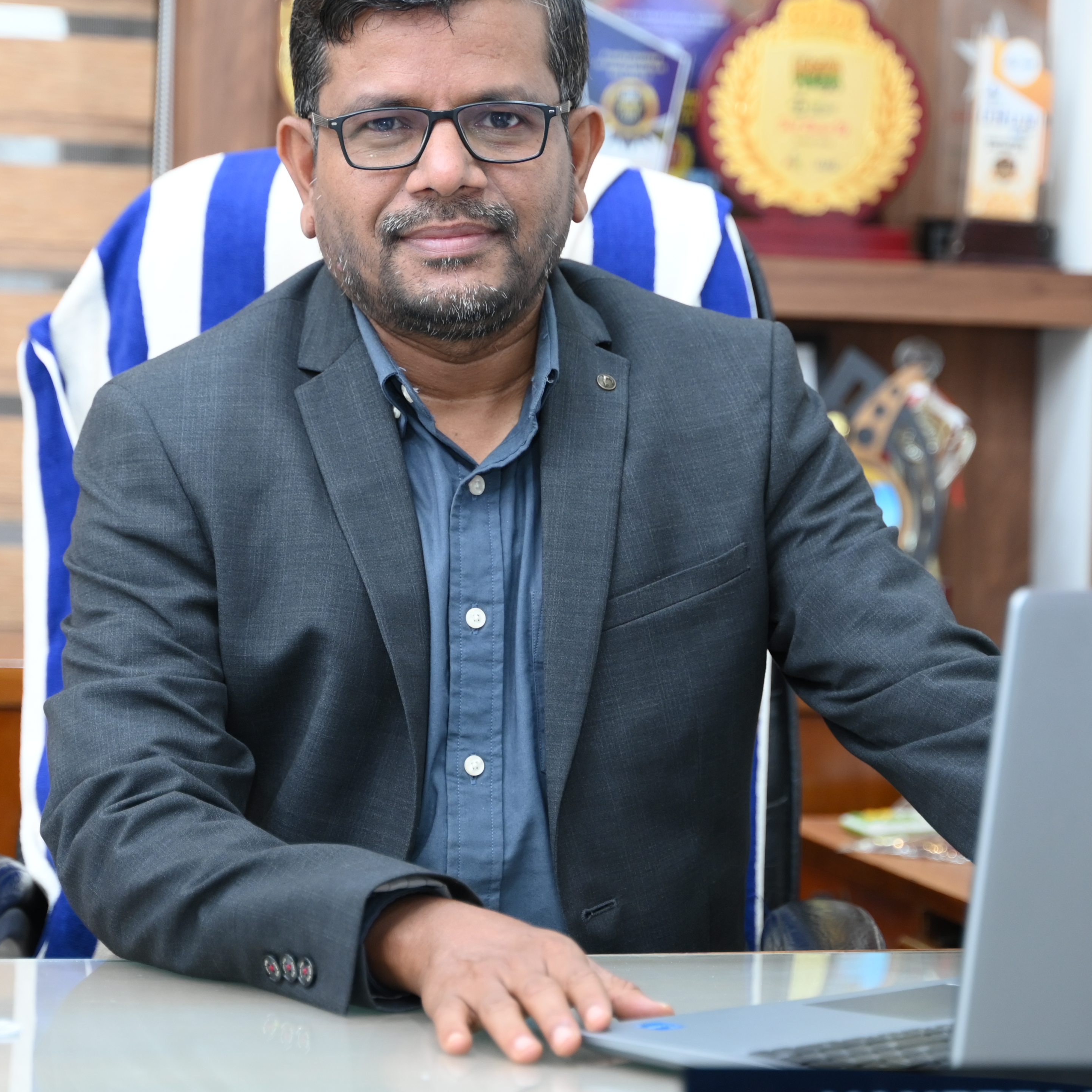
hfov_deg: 17.2
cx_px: 546
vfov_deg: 17.2
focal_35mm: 101
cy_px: 513
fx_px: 3605
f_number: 2.8
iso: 1000
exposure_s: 1/100
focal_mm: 57
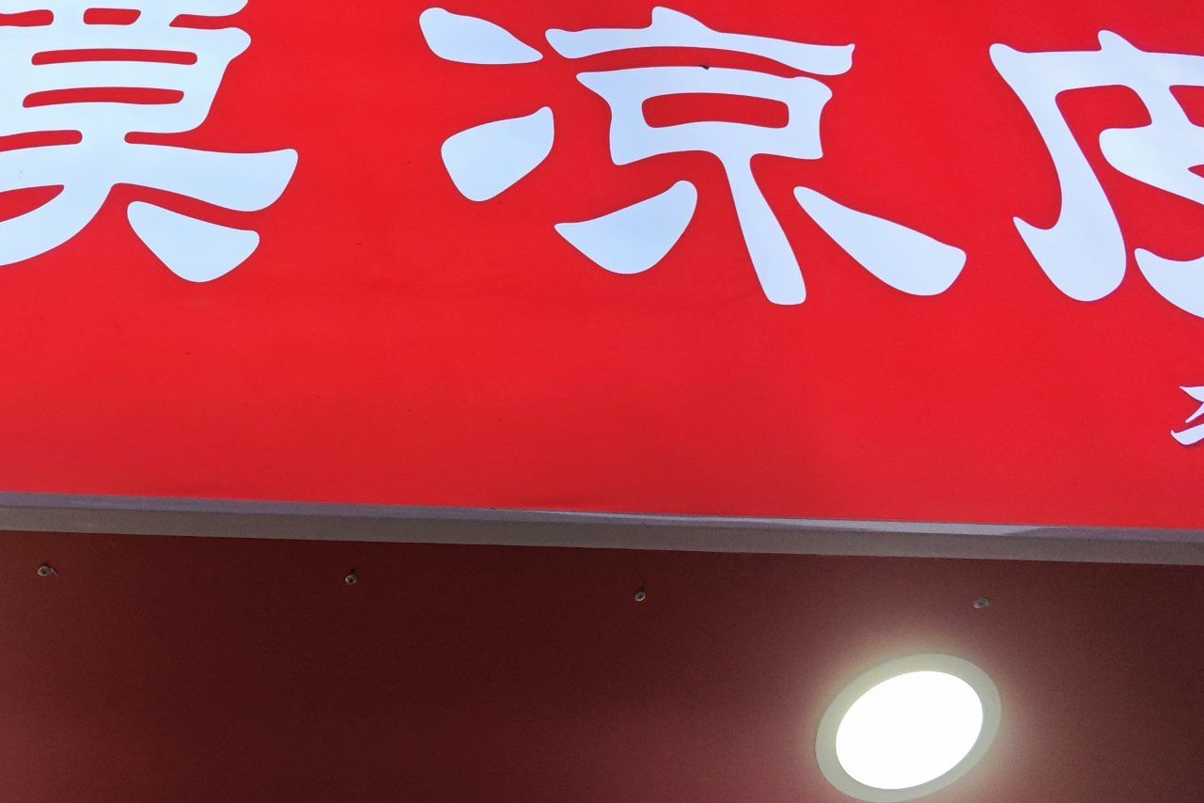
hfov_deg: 37.5
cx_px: 239
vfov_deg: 26.5
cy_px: 416
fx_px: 1706
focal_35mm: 51
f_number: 1.8
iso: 125
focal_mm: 5.43
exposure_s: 1/417
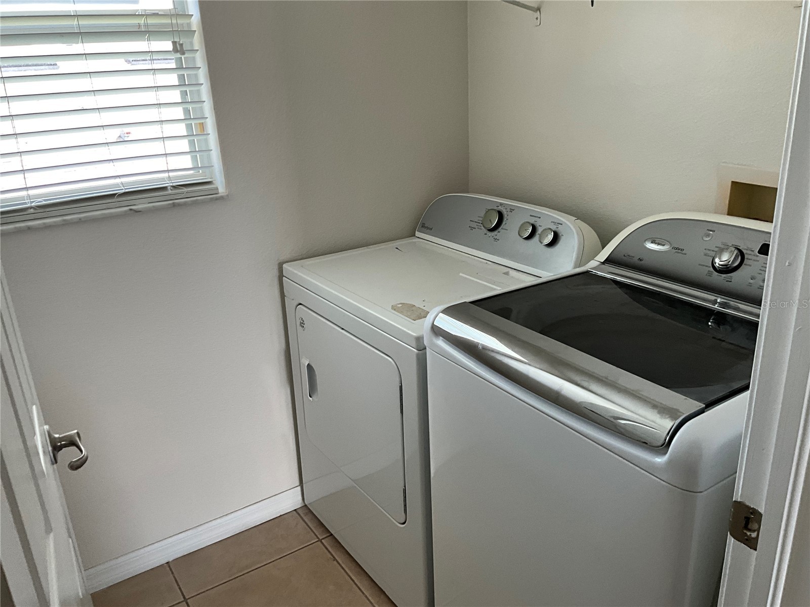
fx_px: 679
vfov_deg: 48.2
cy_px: 304
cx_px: 405
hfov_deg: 61.7
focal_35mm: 29
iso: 64
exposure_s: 1/80
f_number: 1.8
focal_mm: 3
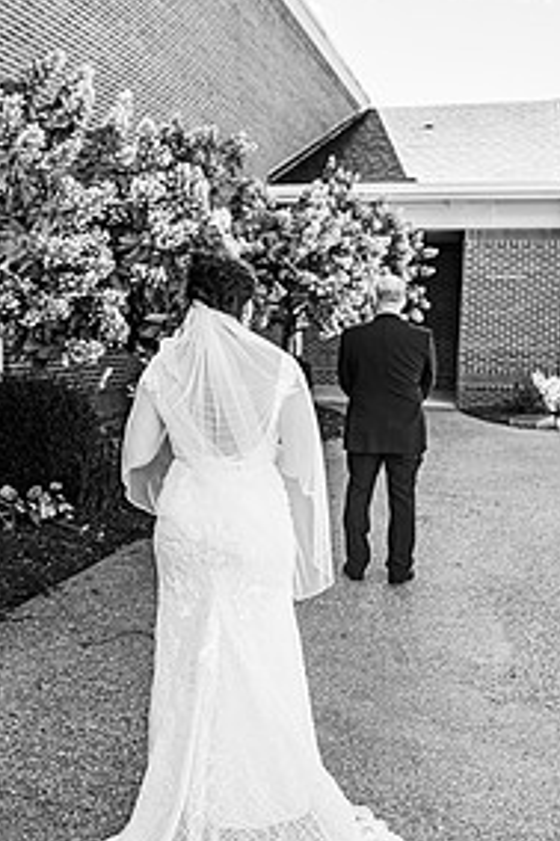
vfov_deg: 50.7
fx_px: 888
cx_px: 240
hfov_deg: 35.0
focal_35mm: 38
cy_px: 432
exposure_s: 1/400
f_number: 2.8
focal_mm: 24
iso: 160
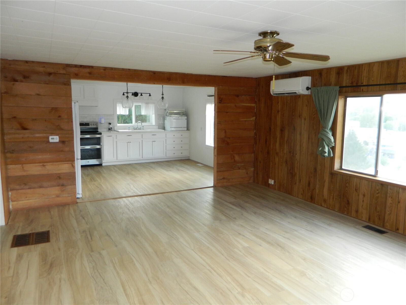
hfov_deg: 69.4
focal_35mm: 25
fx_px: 293
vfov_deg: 54.9
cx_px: 203
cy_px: 152
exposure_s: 1/40
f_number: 3.1
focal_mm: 4.5
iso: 180
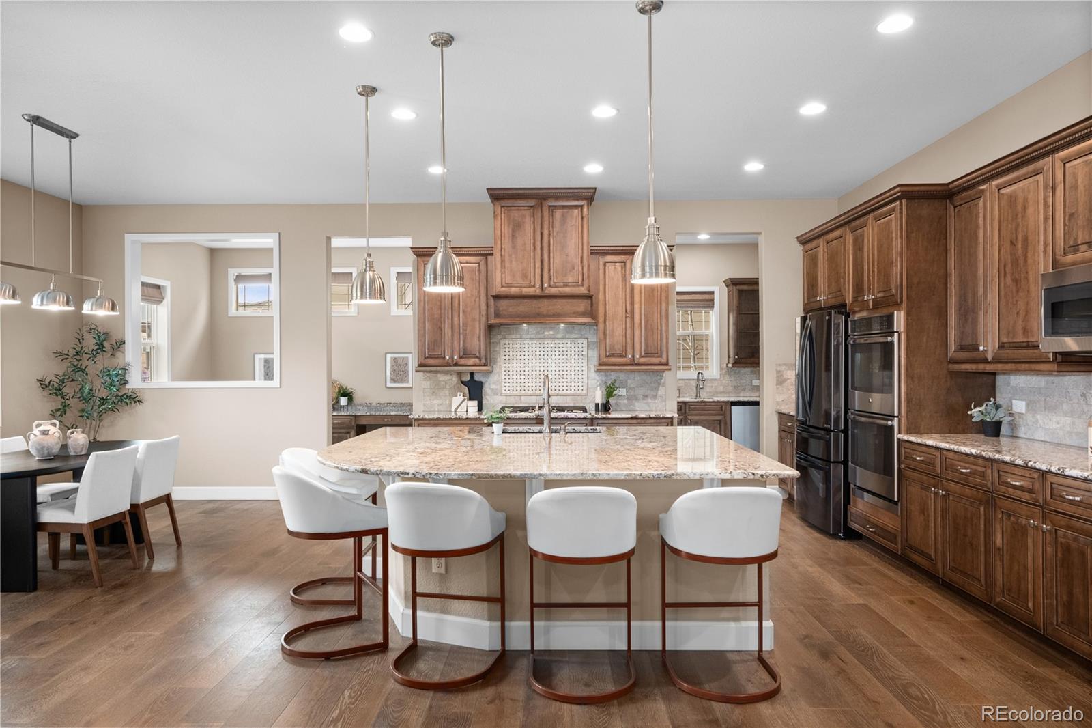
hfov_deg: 78.6
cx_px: 546
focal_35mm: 22
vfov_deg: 57.2
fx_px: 667
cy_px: 364
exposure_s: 1/3
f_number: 8
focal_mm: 22
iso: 800
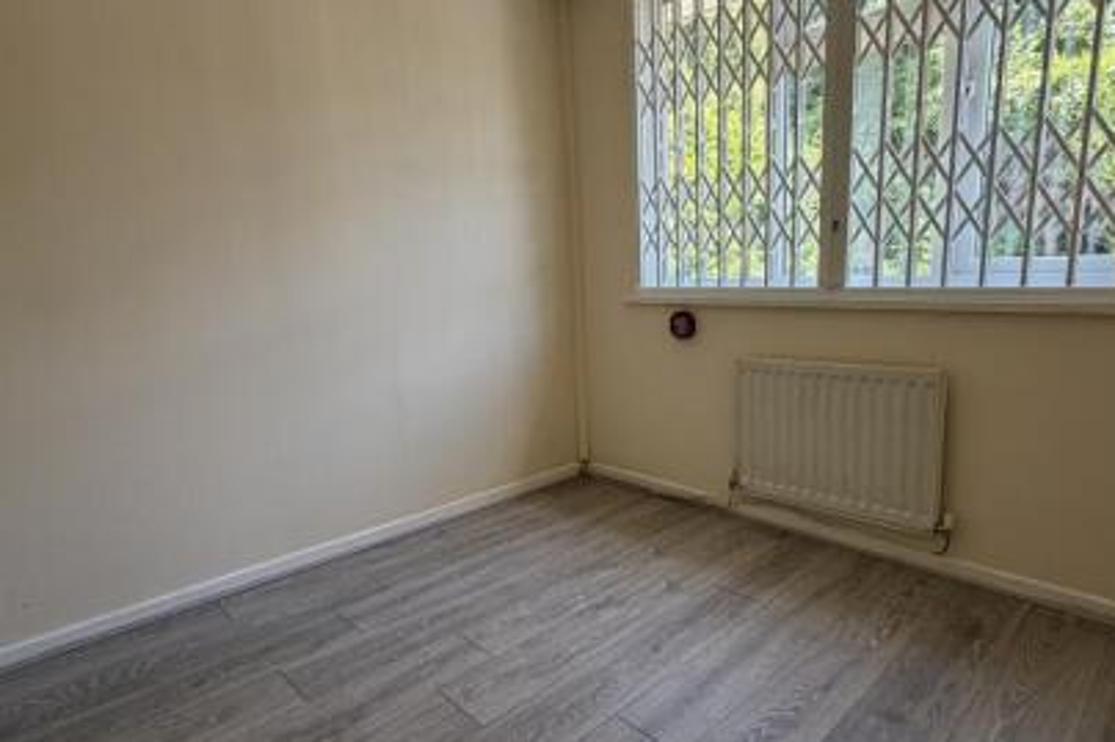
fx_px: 650
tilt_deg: -11.8
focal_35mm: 21
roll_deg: +1.8
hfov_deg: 80.8
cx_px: 628
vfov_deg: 59.4
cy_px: 404
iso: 160
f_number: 2.2
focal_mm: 2.22
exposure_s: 1/121
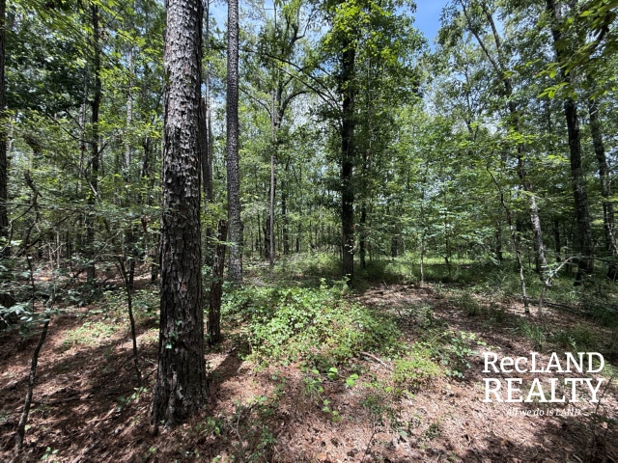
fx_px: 250
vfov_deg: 85.7
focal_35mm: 14
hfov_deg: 102.1
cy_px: 232
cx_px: 309
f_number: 2.2
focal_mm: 2.22
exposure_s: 1/256
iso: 50
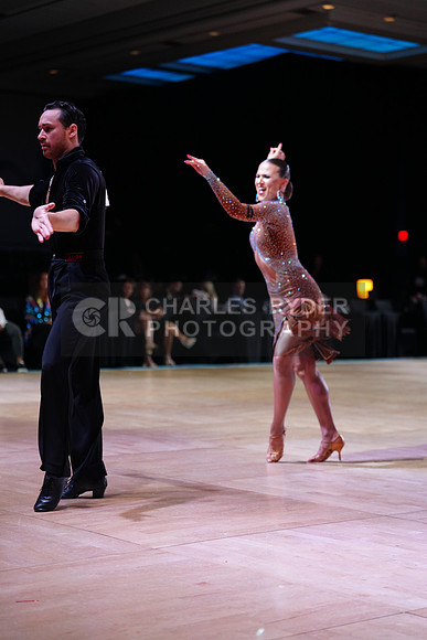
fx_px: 1245
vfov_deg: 28.8
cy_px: 320
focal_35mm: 70
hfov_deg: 19.5
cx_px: 214
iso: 2000
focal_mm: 70
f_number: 2.8
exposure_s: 1/500
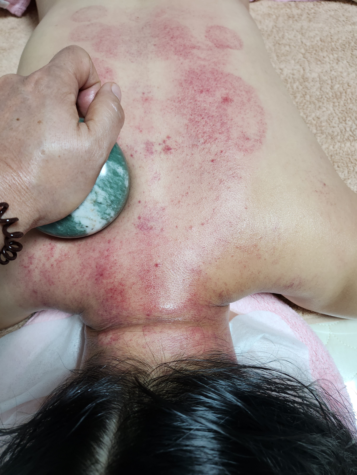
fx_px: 316
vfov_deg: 73.9
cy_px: 238
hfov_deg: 58.9
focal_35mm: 23
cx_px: 178
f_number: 1.8
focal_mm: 5.4
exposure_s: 1/120
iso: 200
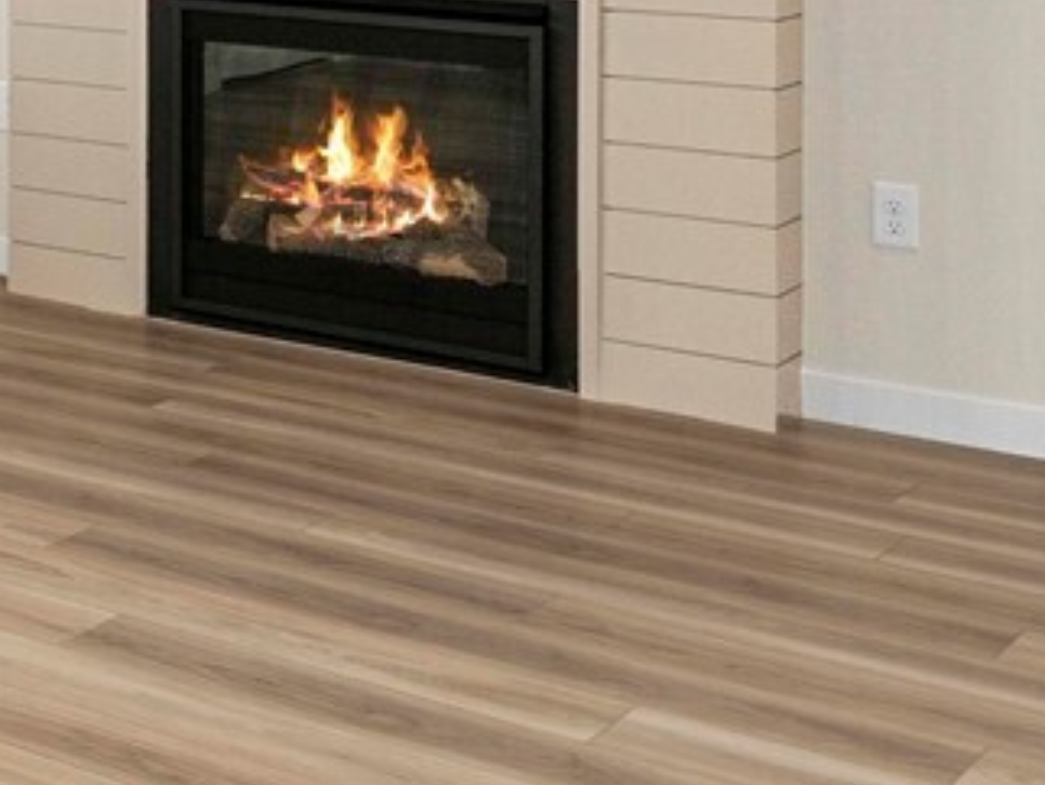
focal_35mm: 76
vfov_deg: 18.1
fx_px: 2296
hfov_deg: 20.6
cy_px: -232
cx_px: -651
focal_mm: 15
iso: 400
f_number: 8
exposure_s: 1/30
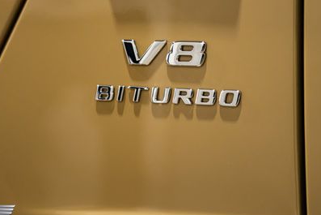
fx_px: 1151
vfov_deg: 10.6
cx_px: 175
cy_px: 69
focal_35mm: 129
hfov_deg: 15.9
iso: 1600
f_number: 4
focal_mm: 80
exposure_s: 1/100
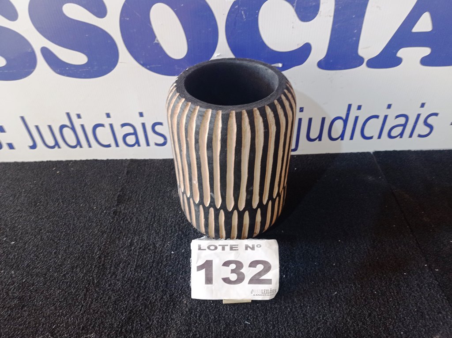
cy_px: 169
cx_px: 226
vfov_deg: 49.7
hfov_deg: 63.5
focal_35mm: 28
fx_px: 365
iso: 225
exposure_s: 1/30
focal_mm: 4.7
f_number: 1.79
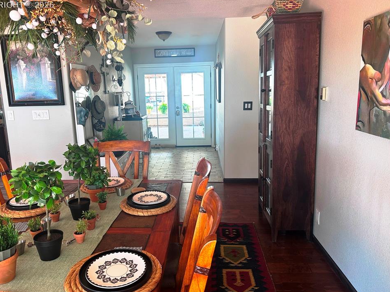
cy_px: 143
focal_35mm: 26
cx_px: 184
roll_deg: +1.6
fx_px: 293
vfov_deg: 53.0
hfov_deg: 67.3
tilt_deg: -11.1
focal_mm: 6.86
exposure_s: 1/60
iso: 125
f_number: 1.78
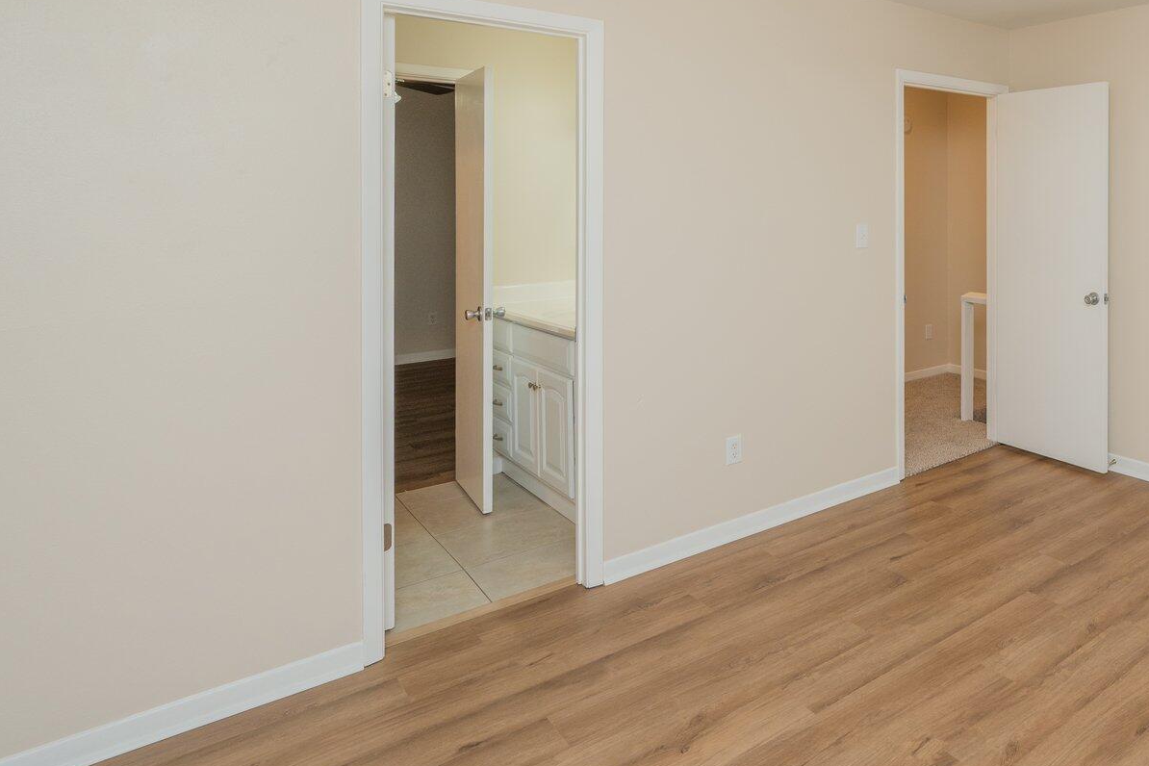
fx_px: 766
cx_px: 983
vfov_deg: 51.6
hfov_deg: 64.3
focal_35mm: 24
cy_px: 226
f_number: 9
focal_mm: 14
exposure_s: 1/30
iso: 320
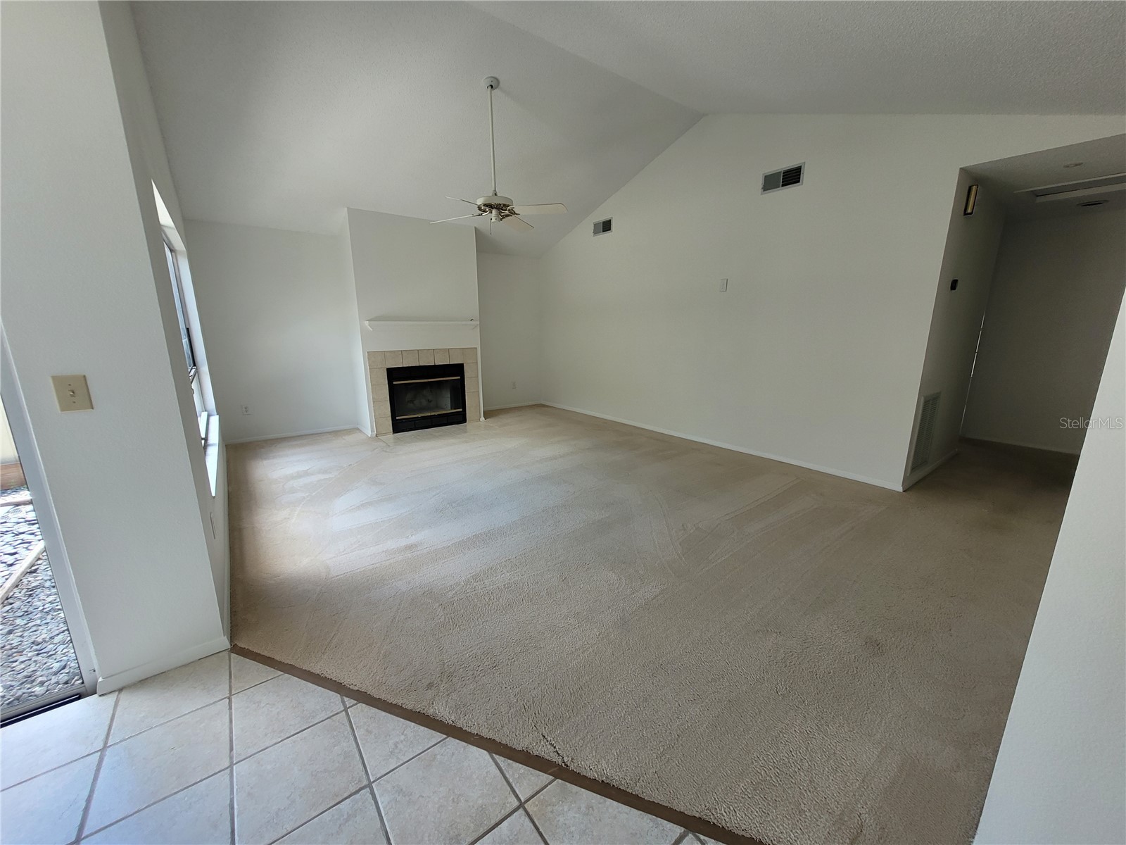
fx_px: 423
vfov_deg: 89.9
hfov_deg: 106.2
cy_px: 422
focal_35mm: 13
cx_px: 563
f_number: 2.2
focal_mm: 1.74
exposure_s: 1/60
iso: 50
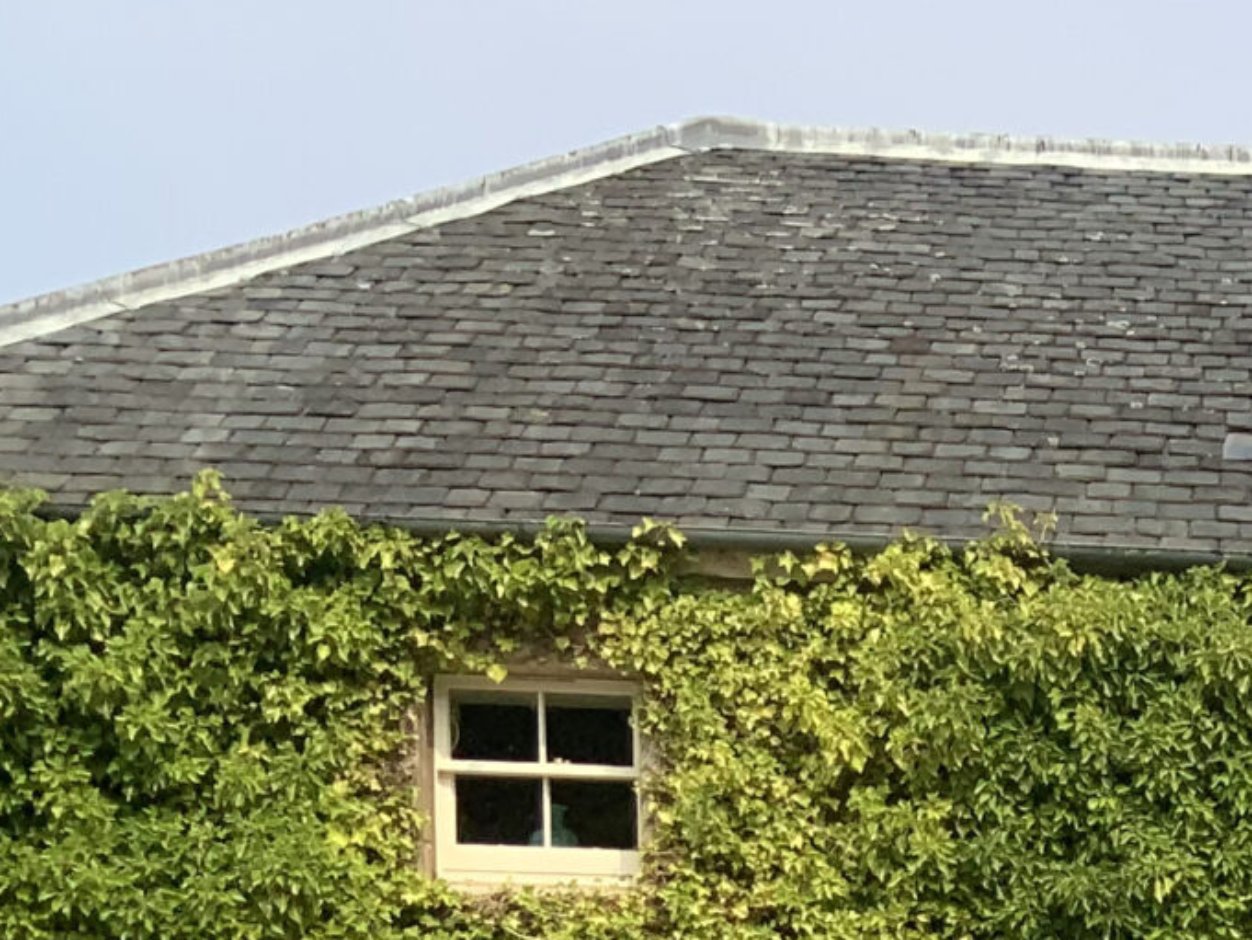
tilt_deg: -3.1
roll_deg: -1.9
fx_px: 3943
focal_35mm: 109
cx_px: 1963
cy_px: 1700
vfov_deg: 12.4
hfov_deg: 16.2
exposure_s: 1/1848
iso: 16
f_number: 1.8
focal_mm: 3
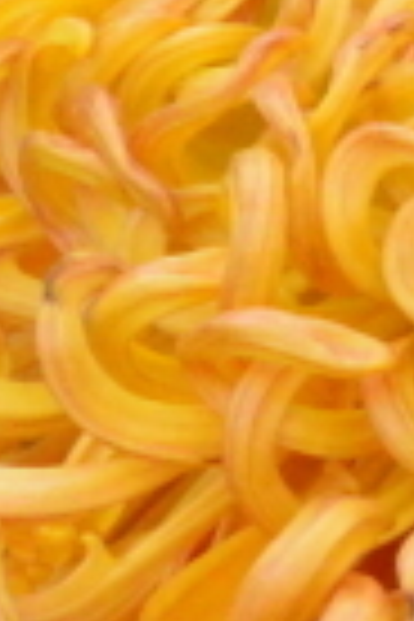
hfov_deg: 1.1
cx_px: 1566
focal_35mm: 1222
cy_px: 790
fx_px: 21078
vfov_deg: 1.7
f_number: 14
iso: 3200
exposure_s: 1/250
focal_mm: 110
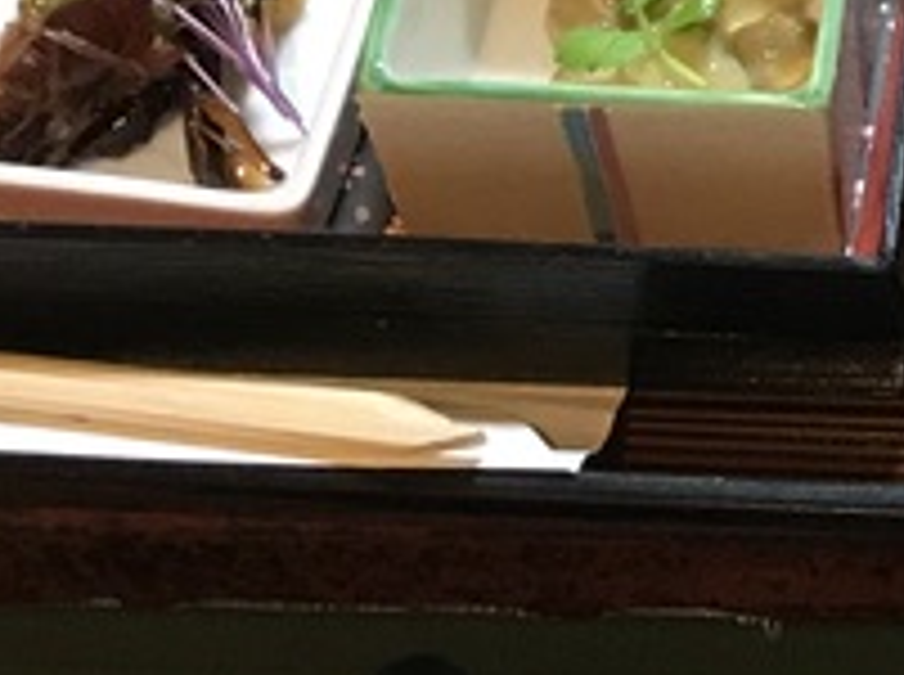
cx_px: 1462
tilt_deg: -49.8
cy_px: -198
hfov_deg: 12.9
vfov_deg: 10.1
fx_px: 3728
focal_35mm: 143
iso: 80
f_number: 1.8
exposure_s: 1/15
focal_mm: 3.99
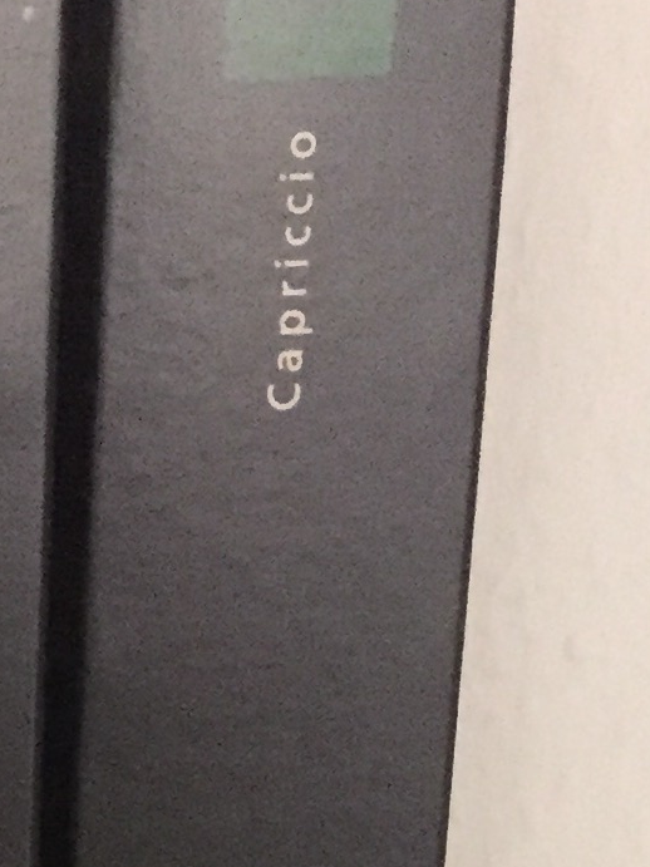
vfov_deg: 12.5
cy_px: 1769
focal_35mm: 137
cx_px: -517
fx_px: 3431
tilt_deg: -25.5
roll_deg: +0.4
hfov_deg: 10.2
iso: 400
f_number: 2.2
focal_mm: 4.15
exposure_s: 1/15
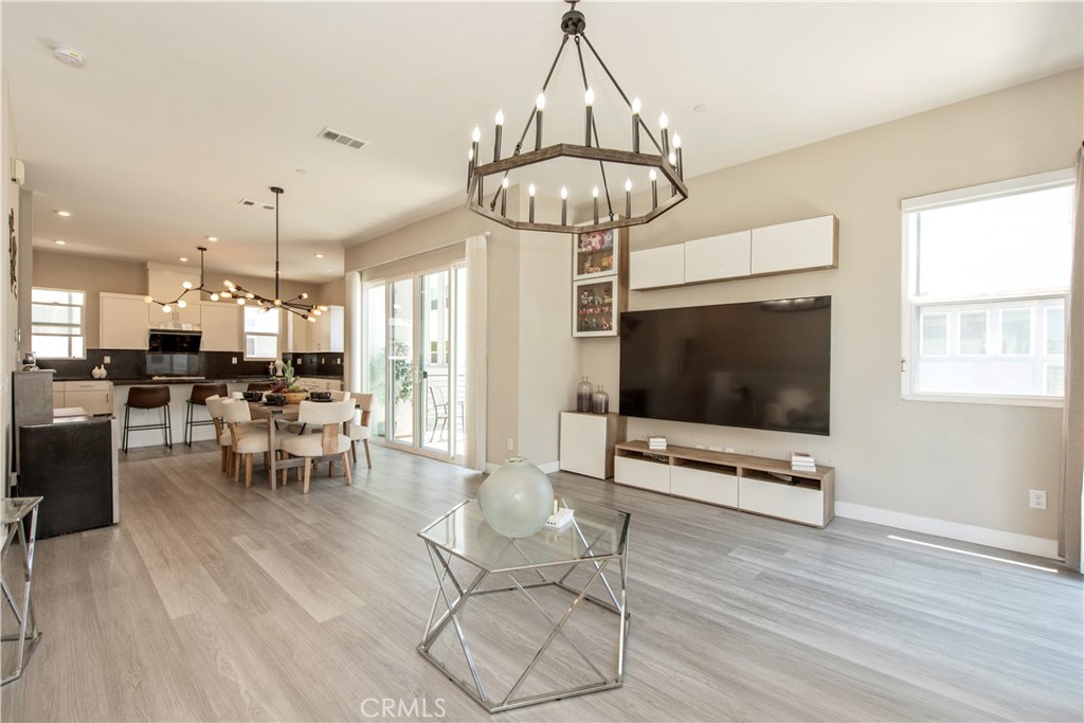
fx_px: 482
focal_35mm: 16
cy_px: 362
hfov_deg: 96.7
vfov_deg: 73.8
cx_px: 542
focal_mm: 16
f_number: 5.6
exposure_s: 1/125
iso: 640
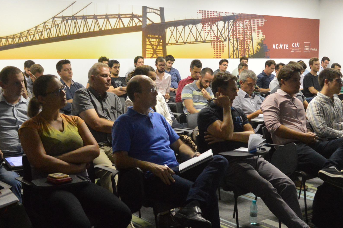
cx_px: 211
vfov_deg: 26.4
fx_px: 486
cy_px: 117
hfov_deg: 38.7
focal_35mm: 51
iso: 3200
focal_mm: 18
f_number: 3.5
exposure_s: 1/125
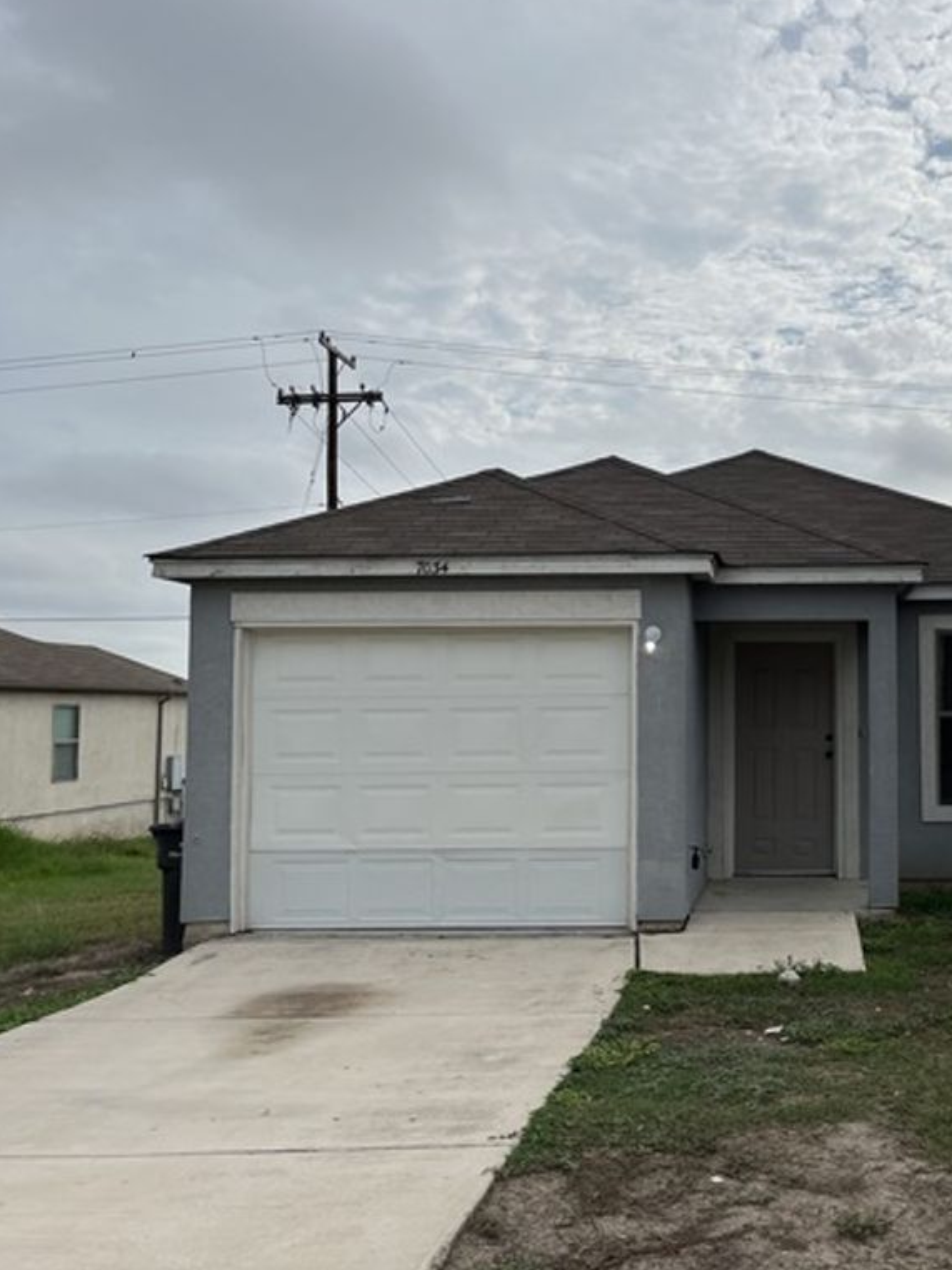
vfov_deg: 52.6
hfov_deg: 39.1
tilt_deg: +2.6
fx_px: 1283
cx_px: 769
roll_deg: -0.2
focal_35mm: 35
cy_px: 631
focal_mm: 5.1
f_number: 1.6
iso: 50
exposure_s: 1/10870
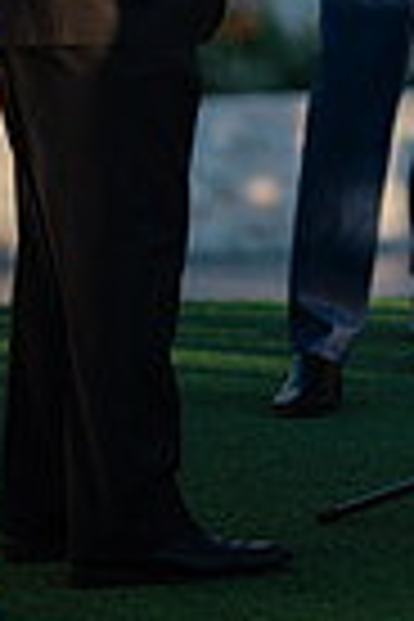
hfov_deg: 4.0
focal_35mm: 342
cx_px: 605
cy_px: -238
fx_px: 5899
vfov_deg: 6.0
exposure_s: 1/5000
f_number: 1.4
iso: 100
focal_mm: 105
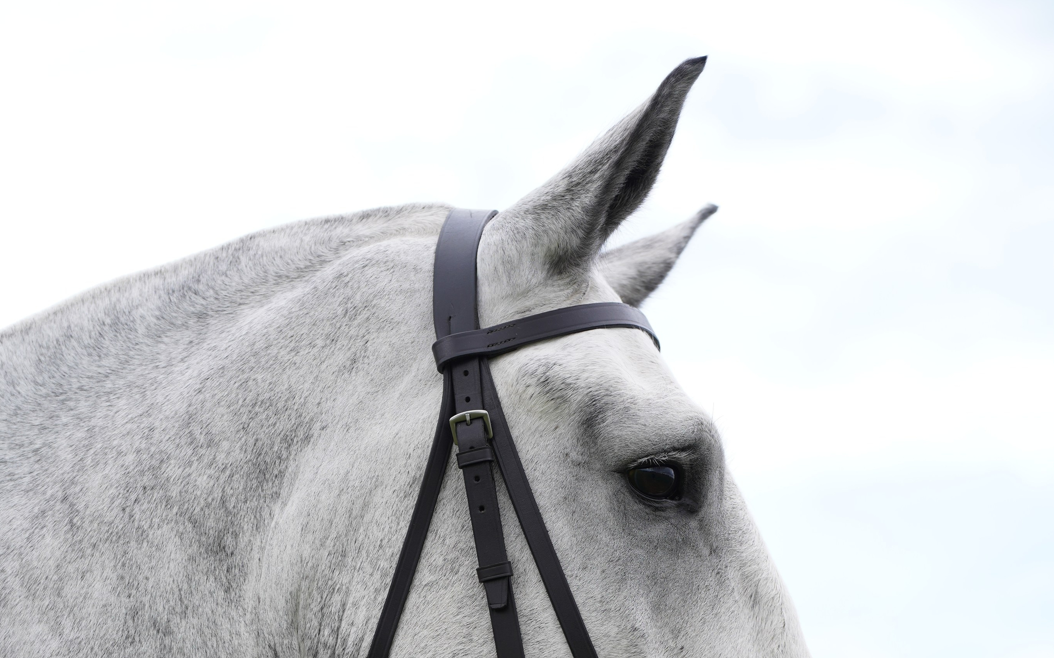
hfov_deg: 19.6
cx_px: 528
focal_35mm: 106
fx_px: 3045
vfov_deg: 12.1
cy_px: 740
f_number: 4
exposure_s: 1/500
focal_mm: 69
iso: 125
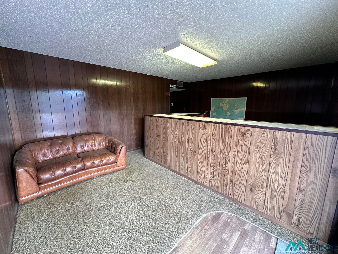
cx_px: 169
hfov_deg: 102.1
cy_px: 127
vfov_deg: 85.7
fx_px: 137
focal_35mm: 14
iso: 250
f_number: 2.2
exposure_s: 1/60
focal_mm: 2.22
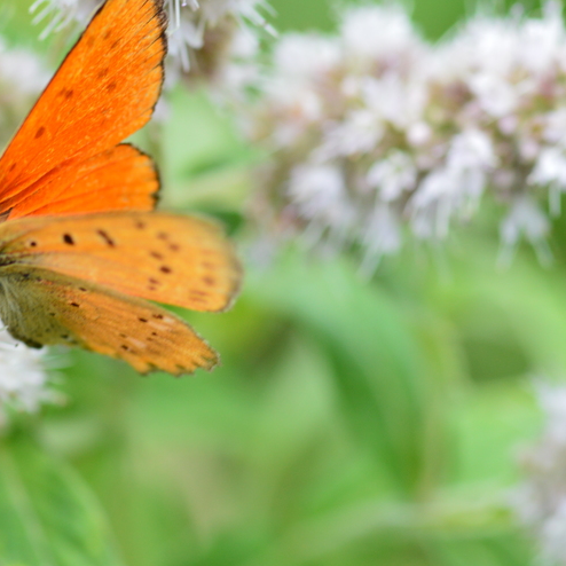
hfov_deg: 7.0
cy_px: 256
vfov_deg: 7.1
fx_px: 4588
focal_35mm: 248
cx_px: 108
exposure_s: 1/320
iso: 400
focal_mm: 100
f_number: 10
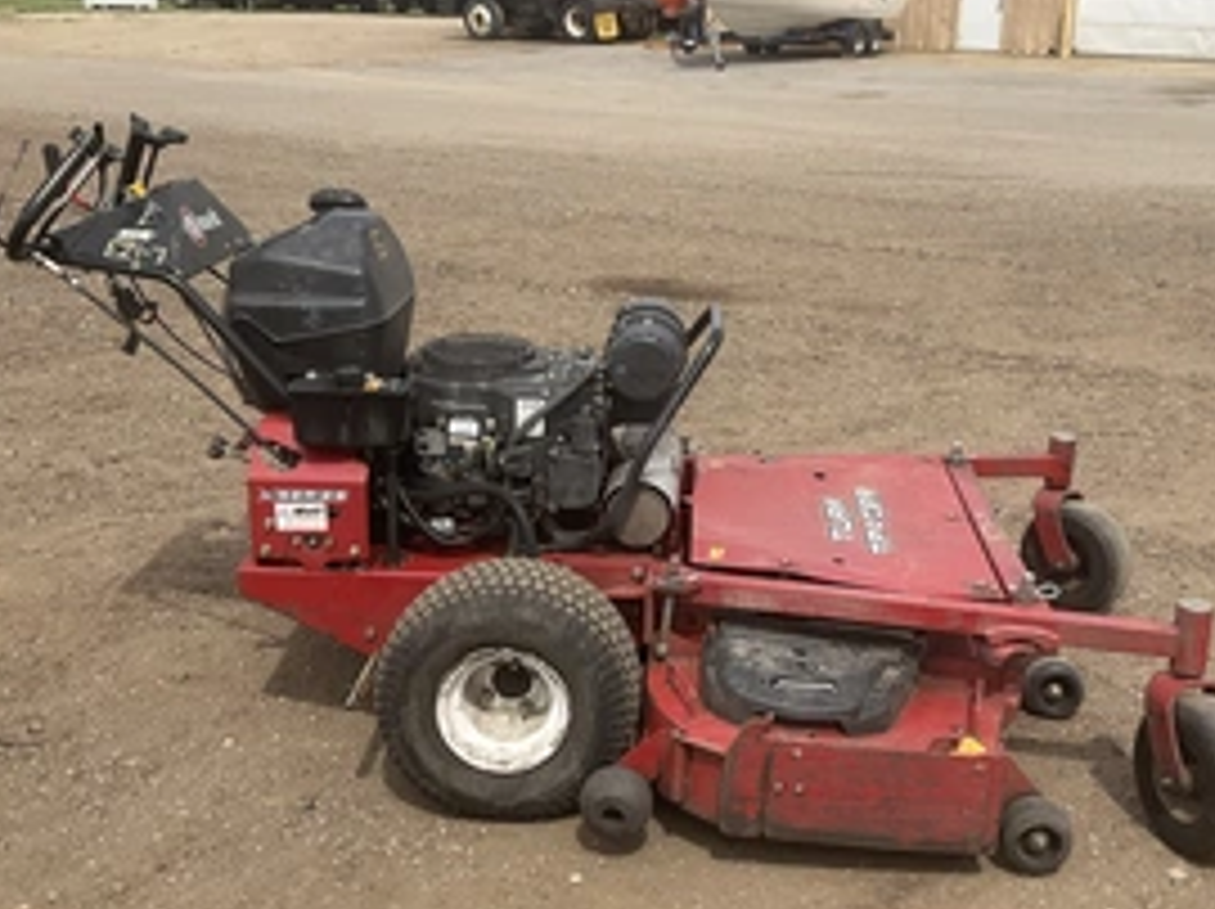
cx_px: 729
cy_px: 446
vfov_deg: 33.5
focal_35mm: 43
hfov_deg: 43.7
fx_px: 1508
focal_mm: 3
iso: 25
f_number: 1.8
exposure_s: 1/1786
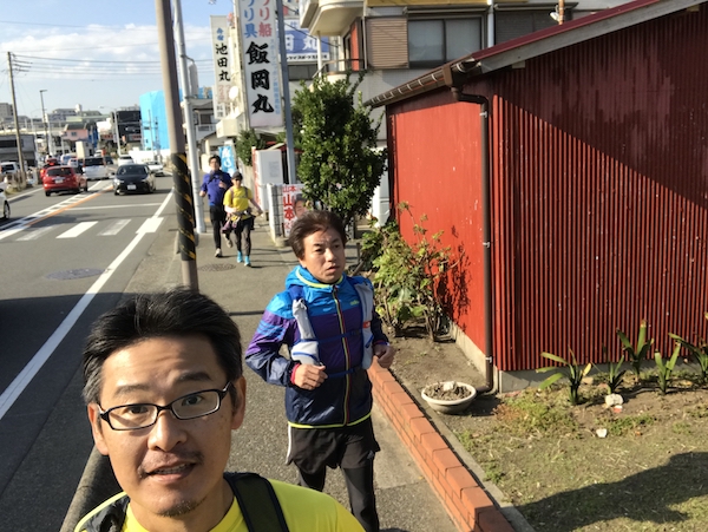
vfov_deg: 44.2
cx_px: 354
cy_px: 266
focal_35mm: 32
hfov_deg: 56.8
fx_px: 655
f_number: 2.2
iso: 25
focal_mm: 2.87
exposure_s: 1/659
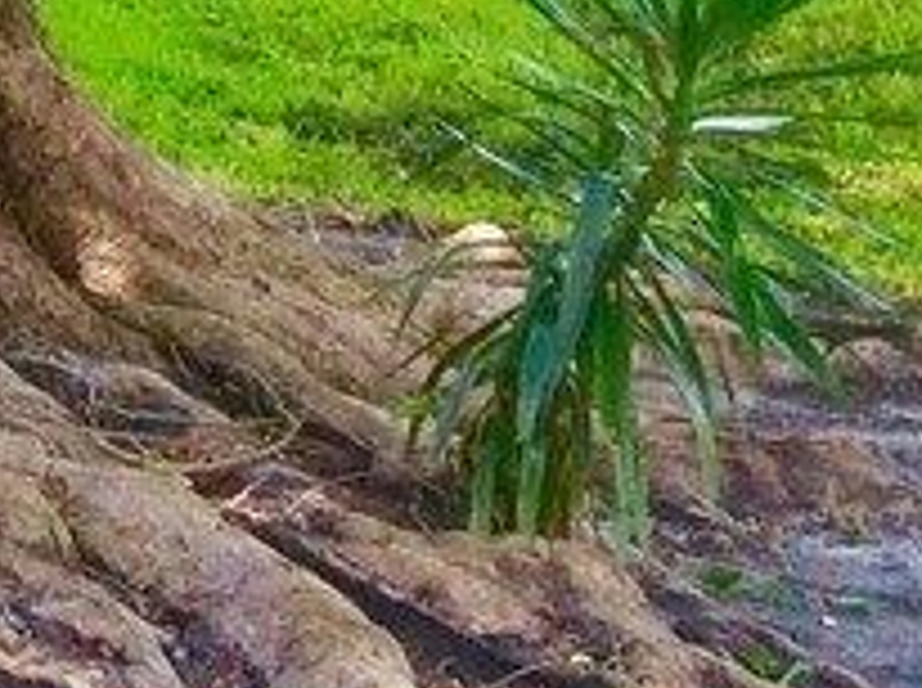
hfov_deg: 11.4
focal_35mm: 160
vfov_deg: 8.9
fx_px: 4254
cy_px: -472
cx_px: -801
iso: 32
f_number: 2.4
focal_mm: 3.3
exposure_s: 1/178
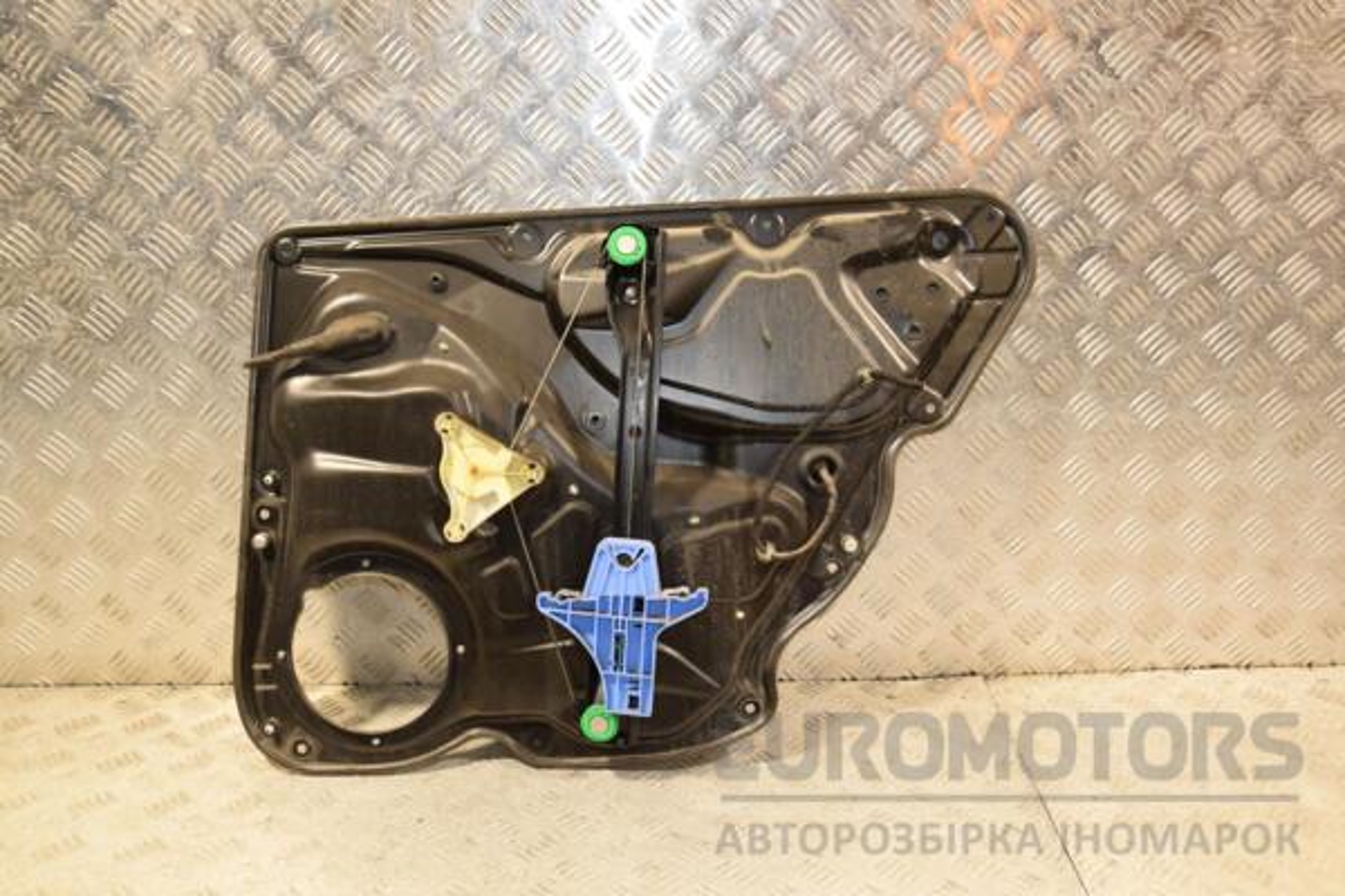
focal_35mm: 33
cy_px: 448
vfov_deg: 40.0
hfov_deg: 57.2
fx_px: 1233
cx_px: 672
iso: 800
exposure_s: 1/160
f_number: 5
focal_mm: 22
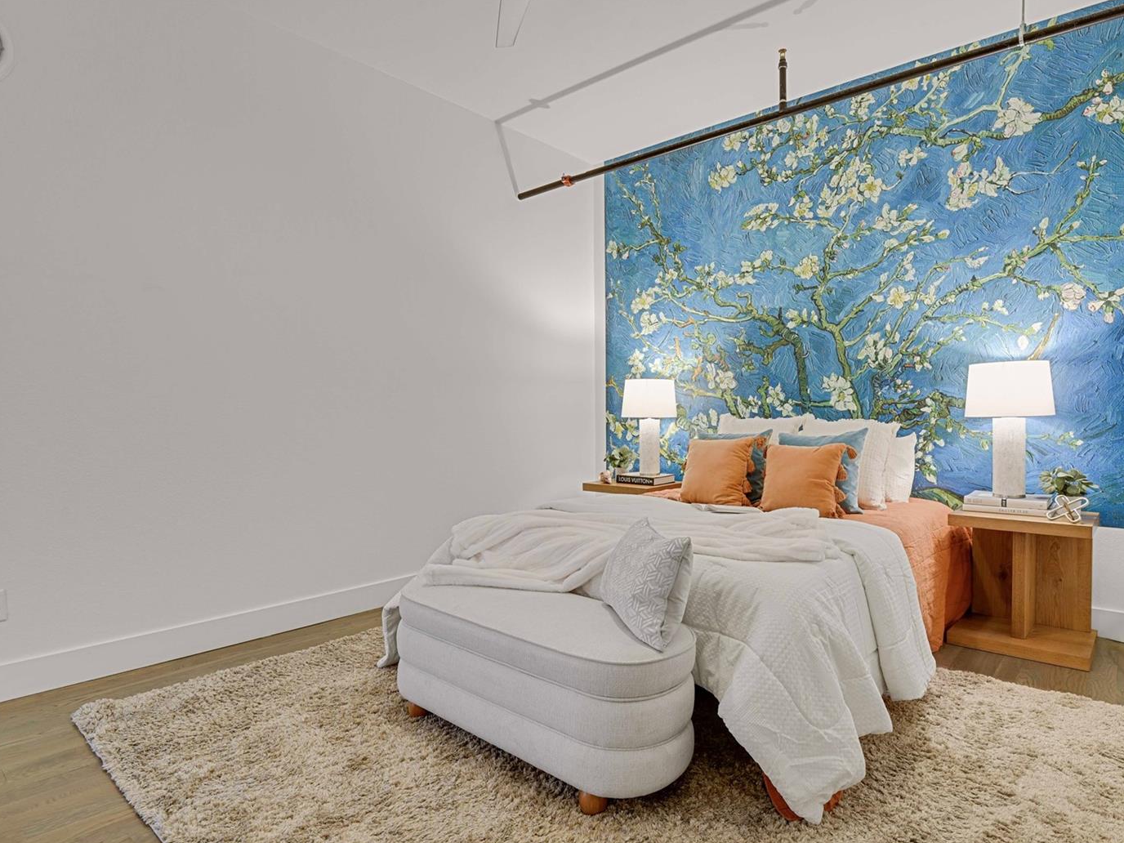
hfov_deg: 84.4
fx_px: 617
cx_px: 616
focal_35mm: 19
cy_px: 423
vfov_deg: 68.7
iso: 250
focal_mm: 17
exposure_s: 8
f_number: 8
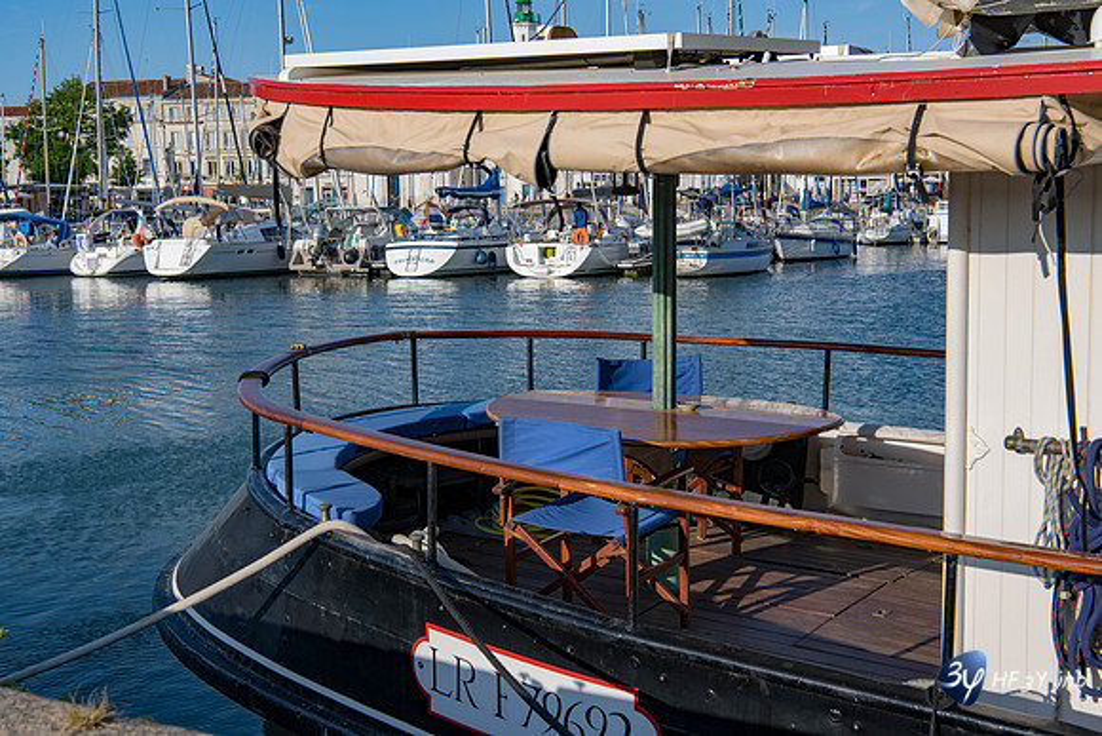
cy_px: 368
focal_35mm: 48
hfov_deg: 41.1
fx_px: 1470
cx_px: 551
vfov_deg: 28.1
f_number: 9
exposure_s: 1/200
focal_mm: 48
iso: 64
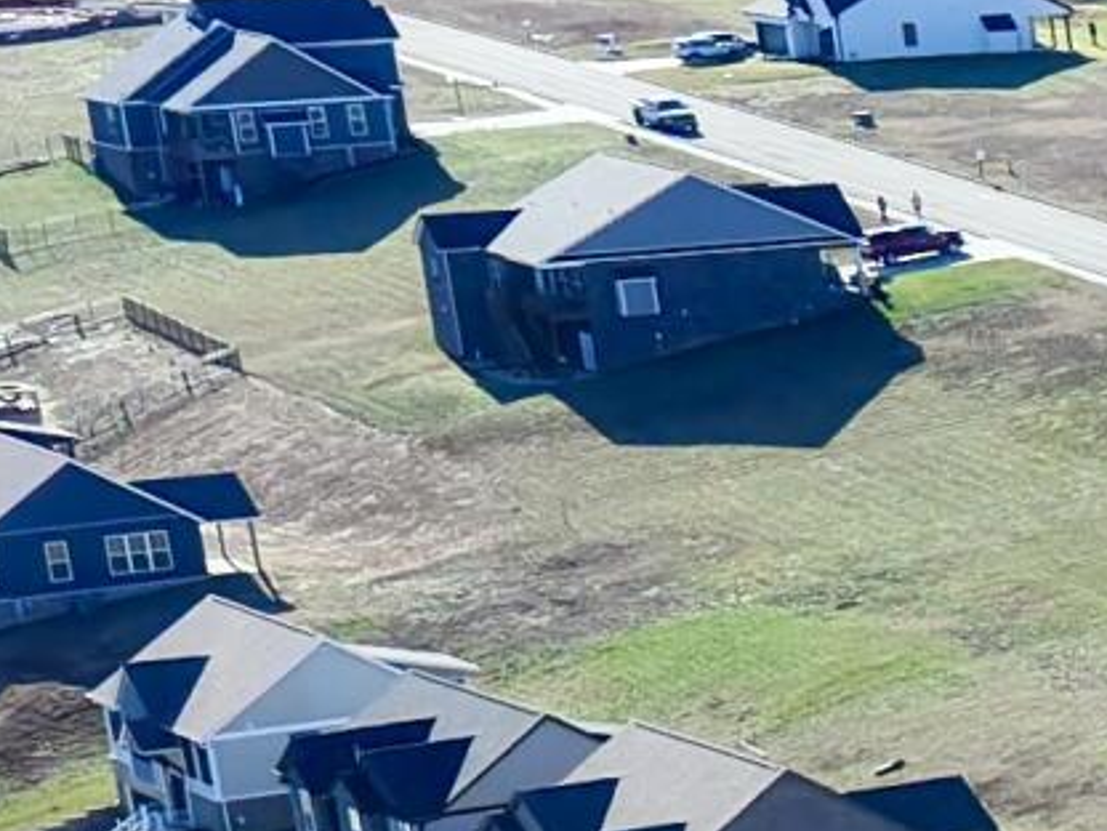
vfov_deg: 8.2
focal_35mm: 173
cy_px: 1537
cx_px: 3215
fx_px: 5532
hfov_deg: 9.3
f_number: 1.8
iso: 420
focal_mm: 8.67
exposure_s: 1/6400
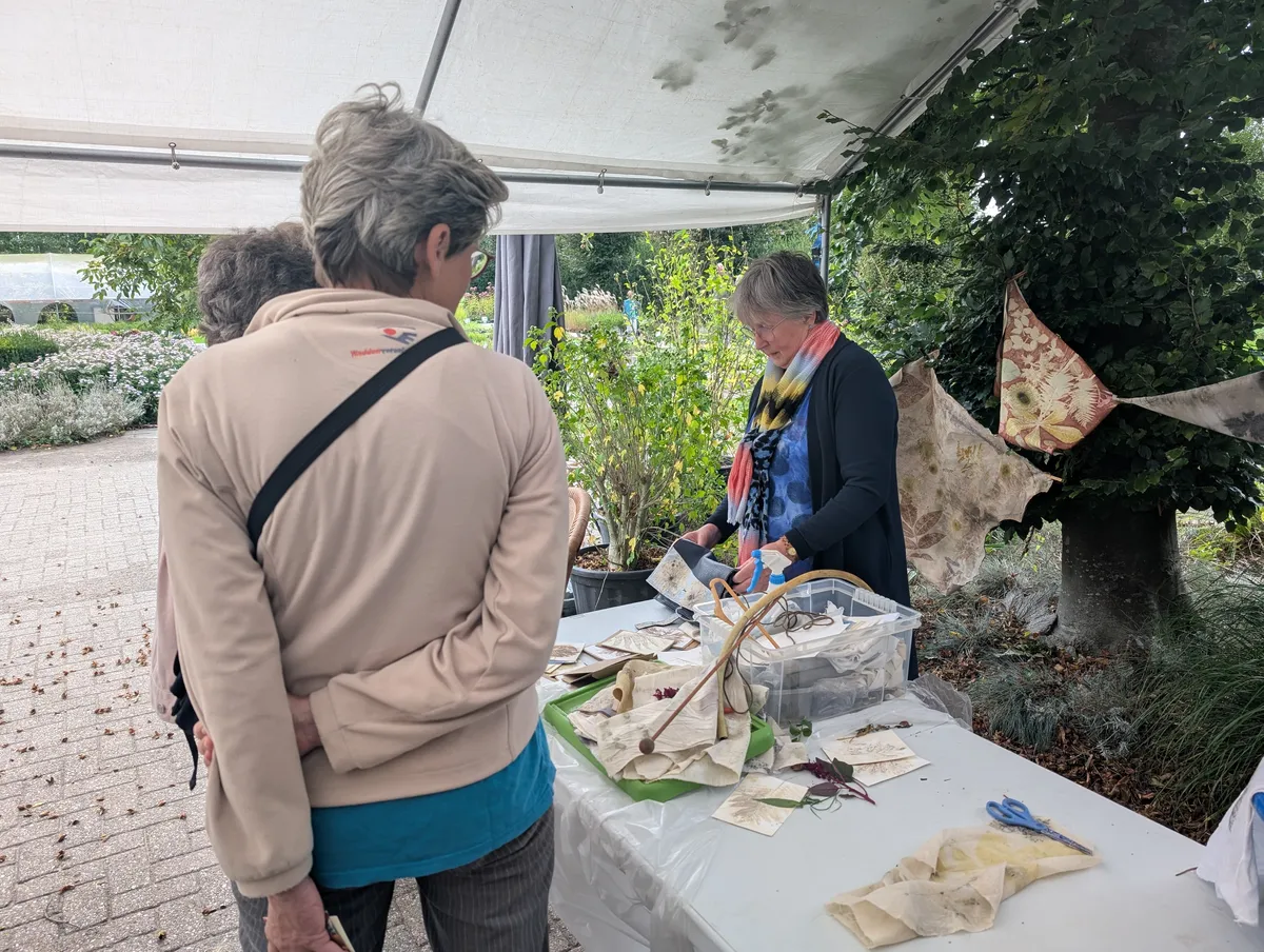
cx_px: 632
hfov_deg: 71.5
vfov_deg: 57.0
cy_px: 476
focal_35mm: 24
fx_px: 878
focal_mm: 6.9
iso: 21
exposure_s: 1/127
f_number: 1.68
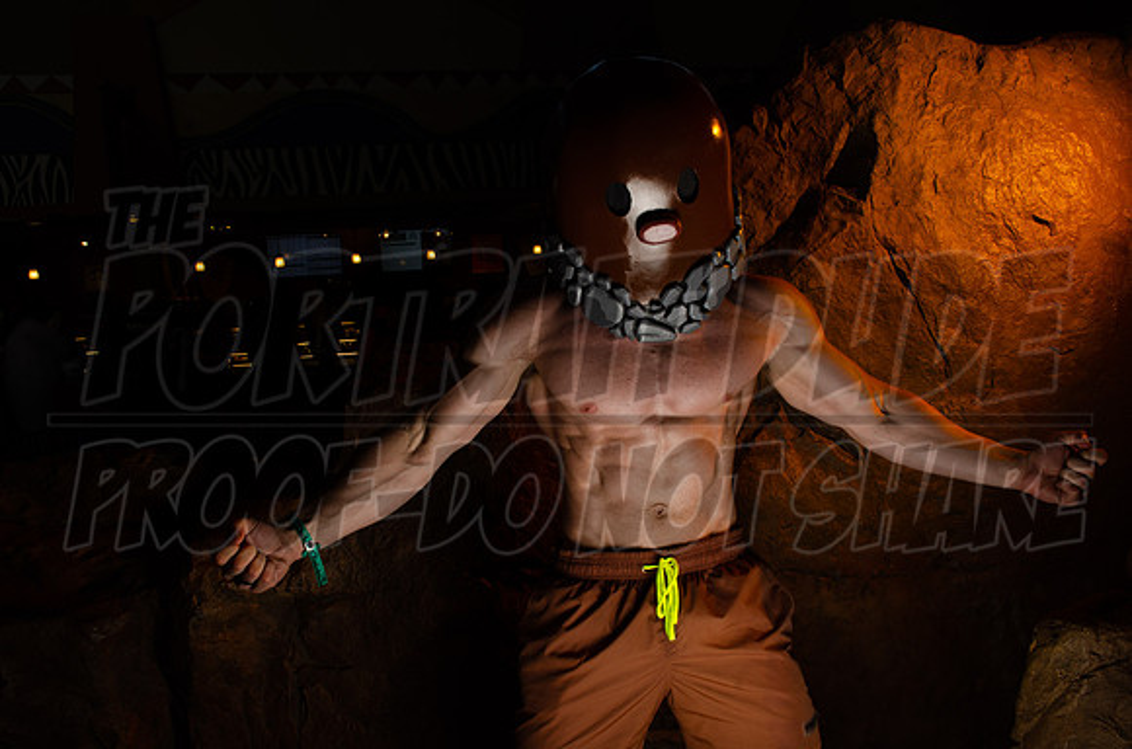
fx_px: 1130
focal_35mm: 36
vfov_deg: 36.7
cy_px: 374
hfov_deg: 53.2
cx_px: 566
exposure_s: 1/60
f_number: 16
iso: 200
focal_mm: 24
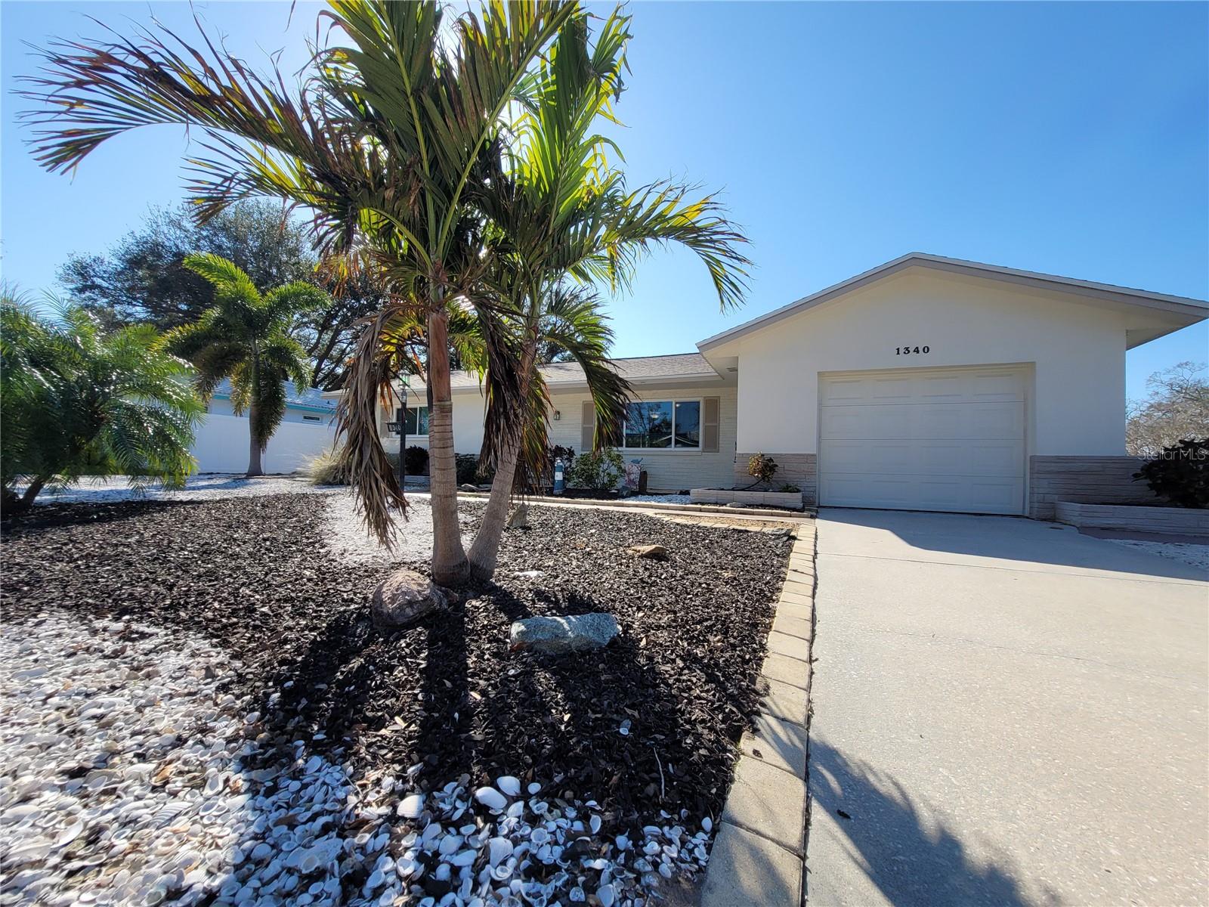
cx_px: 604
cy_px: 454
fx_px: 454
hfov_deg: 106.2
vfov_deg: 89.9
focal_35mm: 13
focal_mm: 2.2
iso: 64
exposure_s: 1/1410
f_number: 2.2
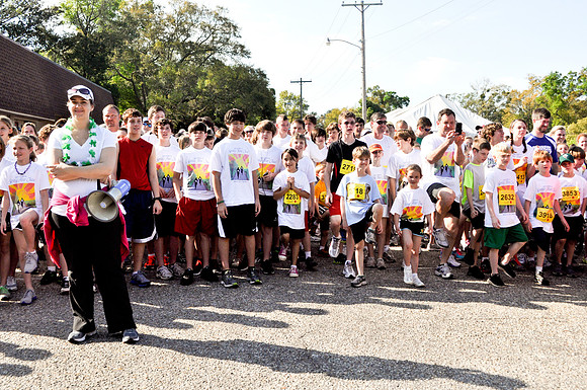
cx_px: 294
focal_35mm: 36
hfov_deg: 53.2
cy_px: 195
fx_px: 586
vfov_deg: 36.8
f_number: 8
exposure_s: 1/1250
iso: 400
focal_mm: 24
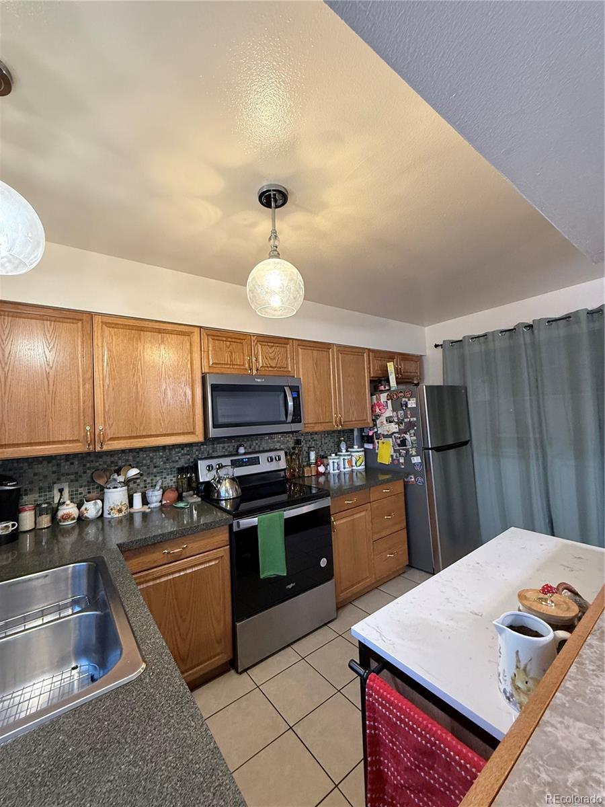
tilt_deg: +4.0
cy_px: 404
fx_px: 326
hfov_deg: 85.7
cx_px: 302
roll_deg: +3.1
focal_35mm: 14
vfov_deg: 102.1
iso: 400
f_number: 2.2
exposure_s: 1/60
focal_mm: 2.22
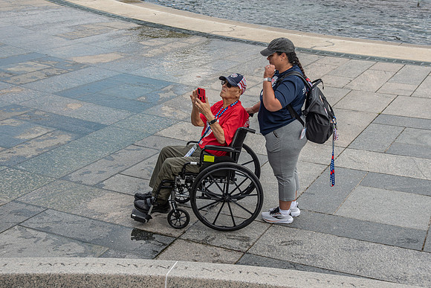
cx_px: 212
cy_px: 130
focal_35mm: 70
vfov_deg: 19.5
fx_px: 835
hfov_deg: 28.9
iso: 180
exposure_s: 1/160
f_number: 8
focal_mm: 52
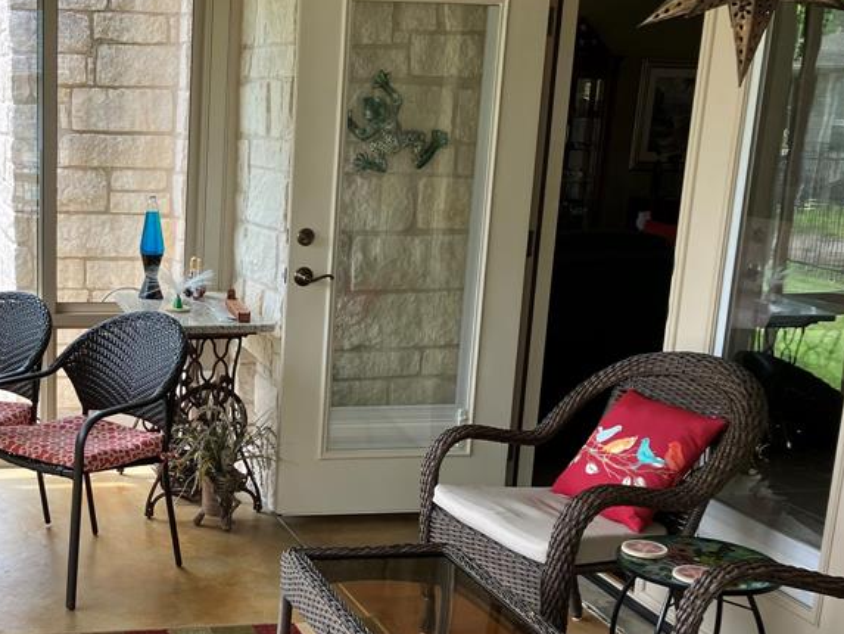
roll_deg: -1.7
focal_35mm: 50
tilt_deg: -14.9
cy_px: 411
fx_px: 1219
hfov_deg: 36.7
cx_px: 158
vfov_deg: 29.0
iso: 25
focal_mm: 3.99
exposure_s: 1/135
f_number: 1.8
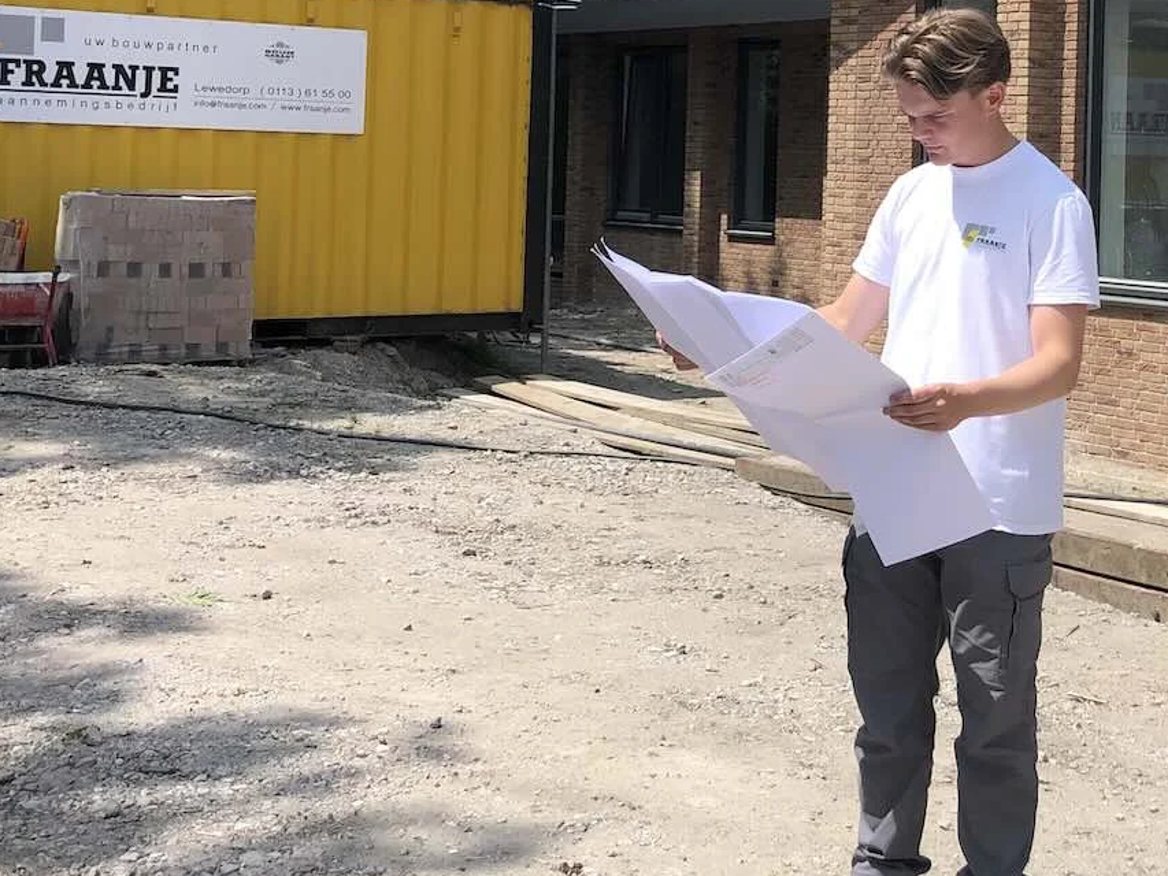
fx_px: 2126
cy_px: 122
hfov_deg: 29.9
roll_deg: -0.3
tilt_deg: +3.2
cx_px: 957
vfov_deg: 22.8
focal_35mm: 63
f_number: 1.8
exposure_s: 1/1919
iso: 20
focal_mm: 3.99
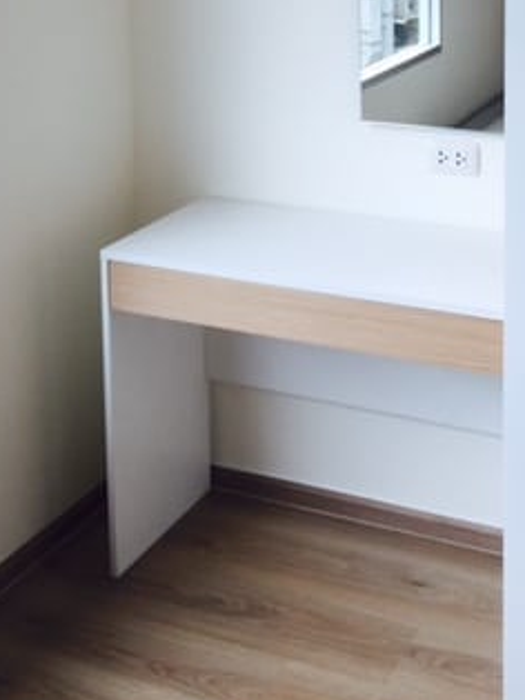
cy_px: 18
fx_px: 1194
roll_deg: +0.5
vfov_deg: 30.6
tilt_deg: -5.9
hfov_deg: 24.6
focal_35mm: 59
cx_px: 365
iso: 32
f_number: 2.2
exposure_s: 1/233
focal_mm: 4.15
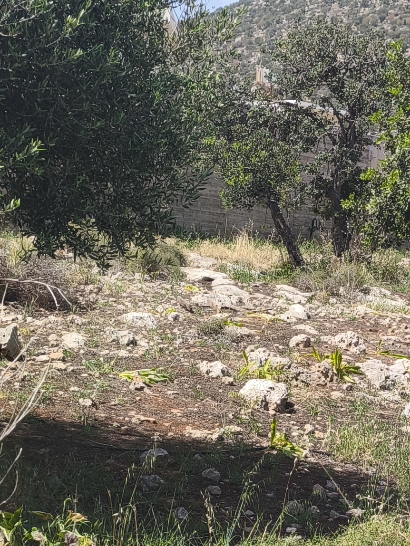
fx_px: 1295
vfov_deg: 23.3
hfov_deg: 17.9
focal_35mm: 82
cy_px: 471
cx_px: 289
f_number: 1.7
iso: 80
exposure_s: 1/1734
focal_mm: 5.35
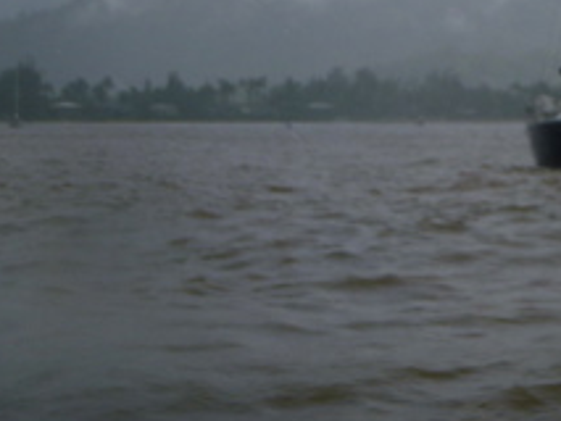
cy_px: -12
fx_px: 1605
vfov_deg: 14.7
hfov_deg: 19.5
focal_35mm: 99
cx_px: 483
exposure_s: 1/1000
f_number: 4.8
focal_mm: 8.4
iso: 100
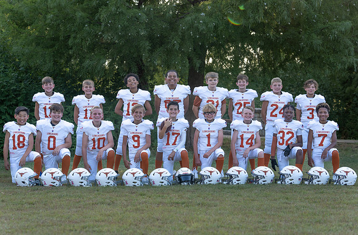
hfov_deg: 24.1
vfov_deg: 15.9
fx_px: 838
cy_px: 122
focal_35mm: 85
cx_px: 174
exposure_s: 1/400
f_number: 4.5
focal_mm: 82
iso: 250
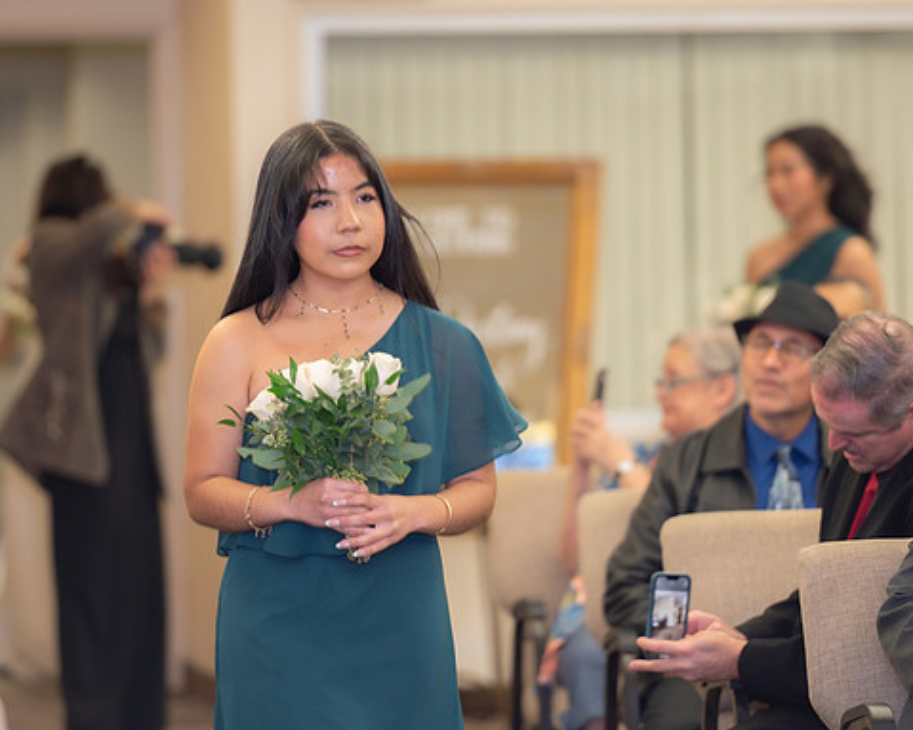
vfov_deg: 6.8
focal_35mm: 227
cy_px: 364
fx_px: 6133
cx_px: 419
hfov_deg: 8.5
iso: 200
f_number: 2.8
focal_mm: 200
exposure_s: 1/80
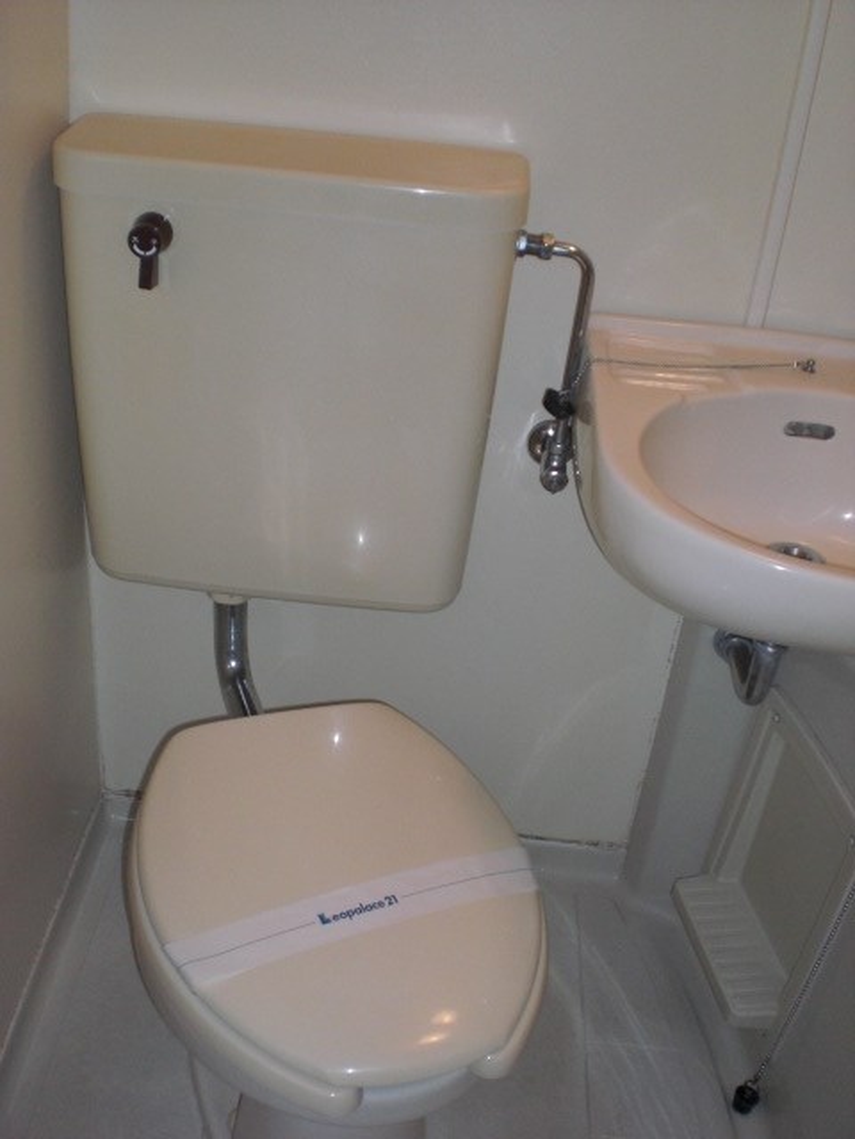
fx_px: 1251
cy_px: 570
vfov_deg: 49.0
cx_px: 428
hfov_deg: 37.7
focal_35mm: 38
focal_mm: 6.3
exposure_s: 1/60
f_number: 3.1
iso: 200
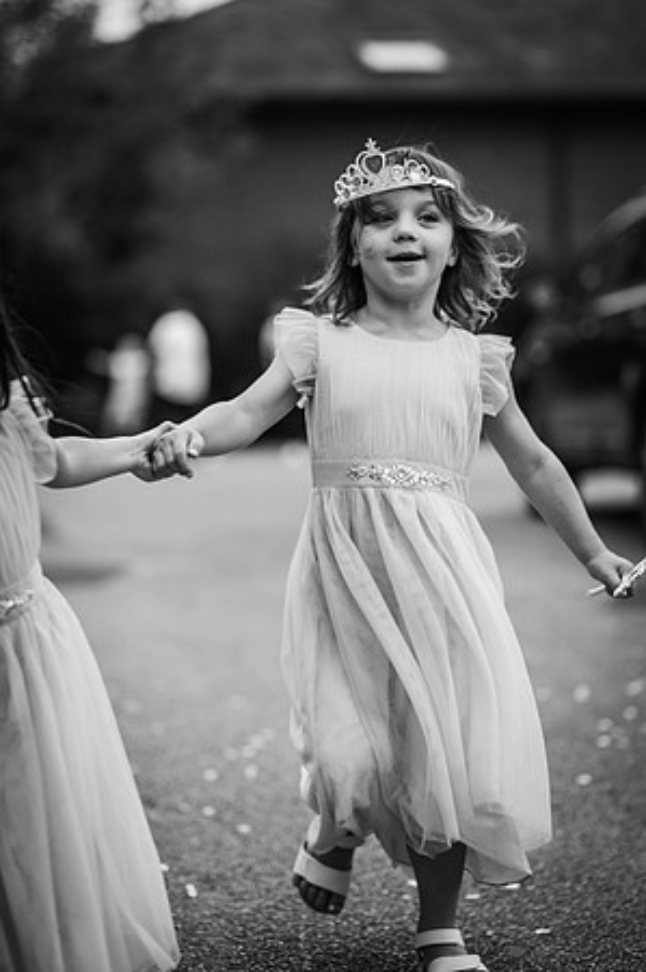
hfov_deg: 16.0
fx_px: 2293
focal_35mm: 85
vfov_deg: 23.9
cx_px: 323
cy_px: 486
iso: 100
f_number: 2.2
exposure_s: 1/320
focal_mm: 85
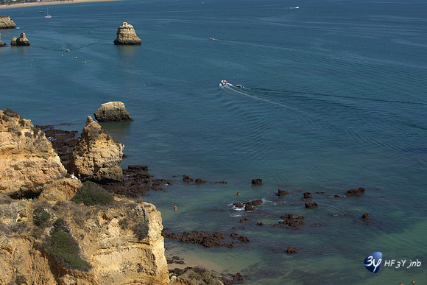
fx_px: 830
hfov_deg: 28.8
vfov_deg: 19.5
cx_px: 214
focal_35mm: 70
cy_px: 142
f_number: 13
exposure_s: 1/640
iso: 640
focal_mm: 70
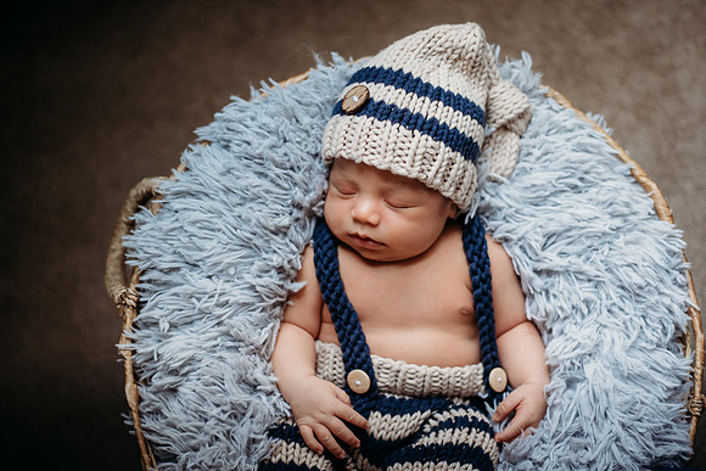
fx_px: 981
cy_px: 236
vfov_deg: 27.0
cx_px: 353
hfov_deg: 39.6
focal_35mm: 50
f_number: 2
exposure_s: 1/1250
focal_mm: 50
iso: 1600
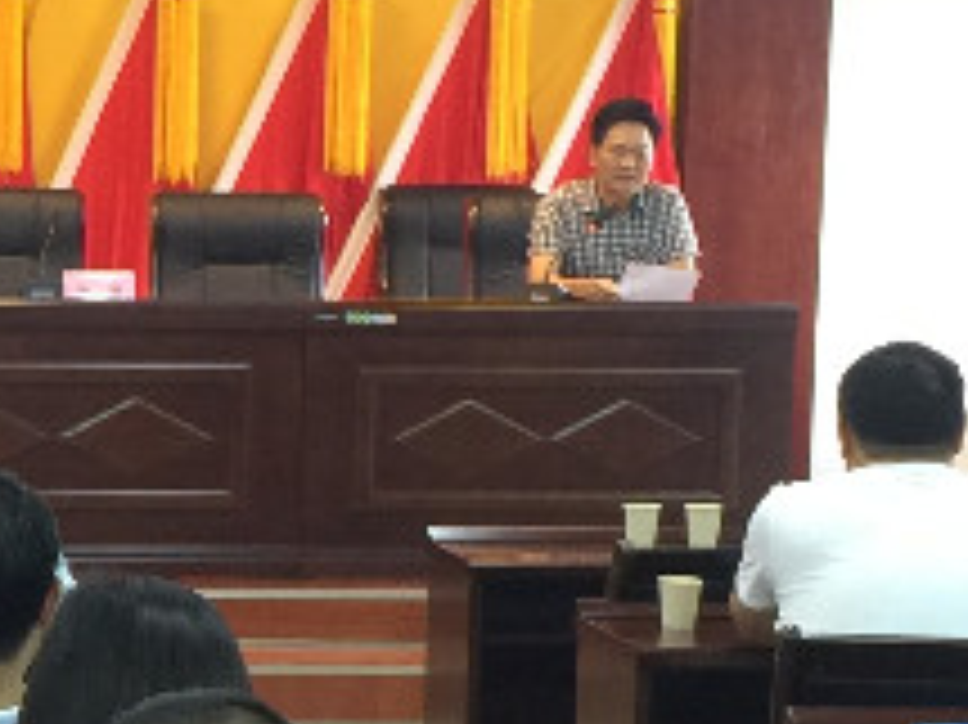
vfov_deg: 10.7
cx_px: -216
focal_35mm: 138
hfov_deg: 13.9
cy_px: 666
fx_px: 3857
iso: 50
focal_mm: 4.15
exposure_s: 1/17
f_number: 2.2
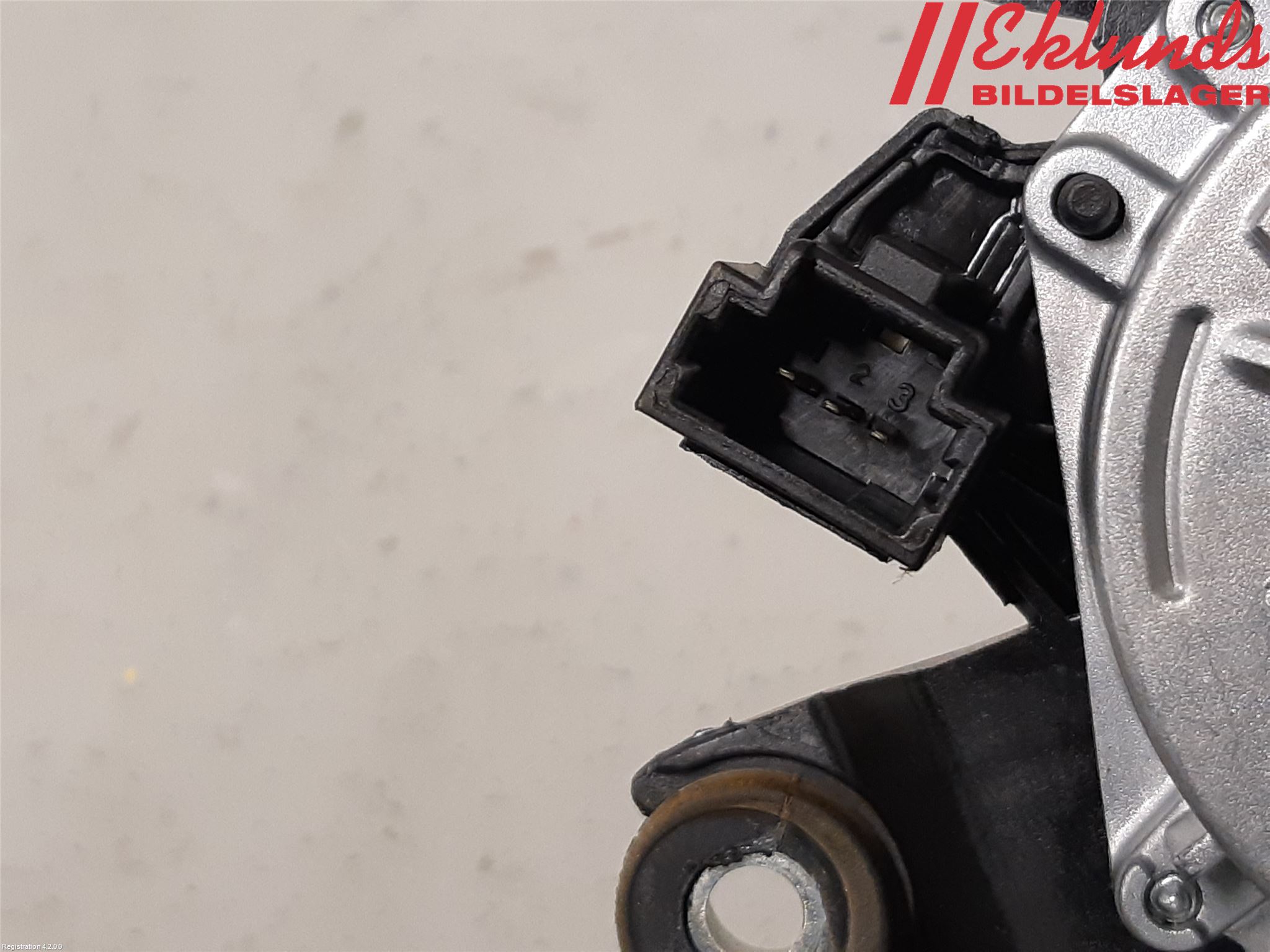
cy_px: 476
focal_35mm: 26
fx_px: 954
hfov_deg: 67.3
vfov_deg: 53.1
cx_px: 635
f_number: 1.7
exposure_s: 1/50
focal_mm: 3.93
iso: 200
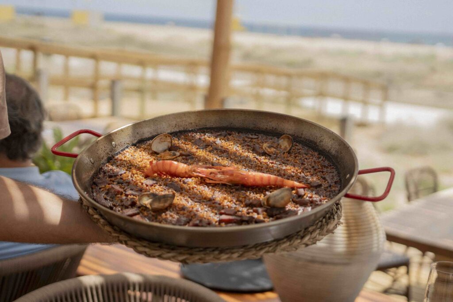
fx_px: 654
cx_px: 226
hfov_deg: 38.2
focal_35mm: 52
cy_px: 151
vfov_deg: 26.0
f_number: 1.8
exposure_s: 1/3200
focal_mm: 35
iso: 200
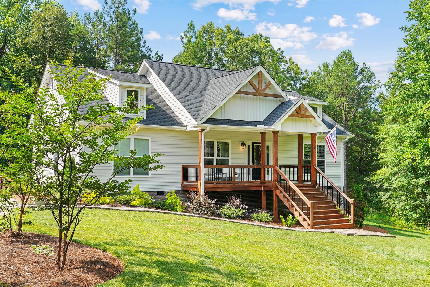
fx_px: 430
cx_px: 215
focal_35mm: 36
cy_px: 144
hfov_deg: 53.1
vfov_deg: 36.9
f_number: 9
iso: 100
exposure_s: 1/50
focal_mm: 36
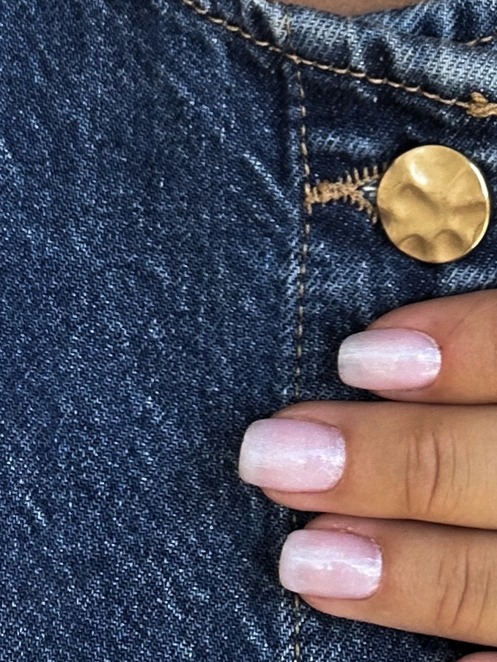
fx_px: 1436
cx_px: 419
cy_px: 142
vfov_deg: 25.6
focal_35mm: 75
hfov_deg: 19.4
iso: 20
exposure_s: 1/120
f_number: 1.9
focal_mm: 2.69
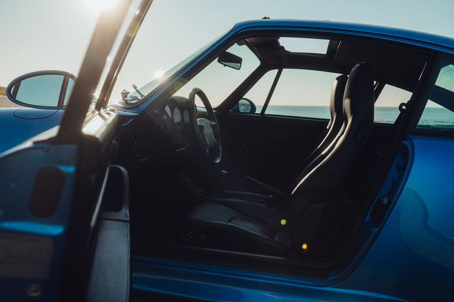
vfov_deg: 41.1
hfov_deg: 58.7
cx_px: 227
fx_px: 403
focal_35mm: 32
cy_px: 151
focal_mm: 32
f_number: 7.1
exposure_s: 1/400
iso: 200
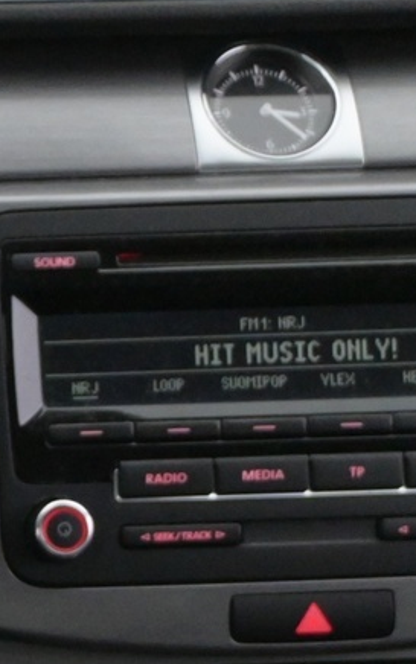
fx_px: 2880
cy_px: 452
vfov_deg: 13.1
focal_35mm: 159
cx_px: -692
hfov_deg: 7.5
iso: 4500
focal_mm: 28
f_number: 4.5
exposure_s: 1/50
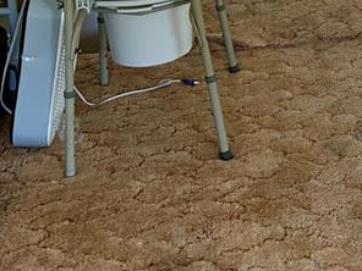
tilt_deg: -11.4
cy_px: -146
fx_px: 941
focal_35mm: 90
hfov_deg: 19.8
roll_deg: +1.0
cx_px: 488
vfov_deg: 15.1
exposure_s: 1/91
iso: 125
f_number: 1.5
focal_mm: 5.7
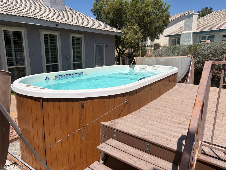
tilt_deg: -11.9
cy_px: 85
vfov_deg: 53.1
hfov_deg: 67.3
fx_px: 170
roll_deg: +0.5
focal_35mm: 26
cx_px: 113
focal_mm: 5.96
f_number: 1.6
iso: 50
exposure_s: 1/6329
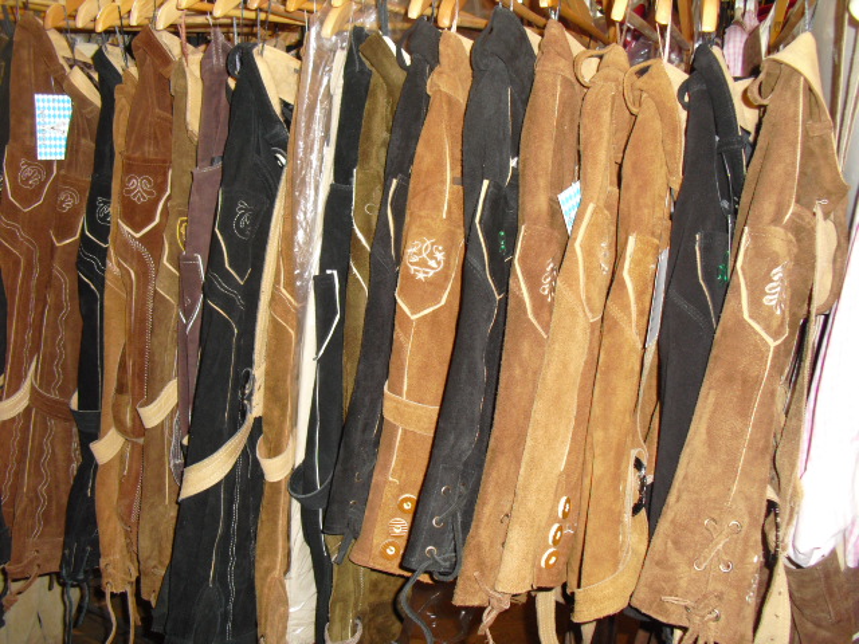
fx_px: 893
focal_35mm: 36
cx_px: 430
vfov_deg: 39.7
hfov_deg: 51.4
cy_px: 322
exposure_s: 1/60
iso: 200
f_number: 3.1
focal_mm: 6.3
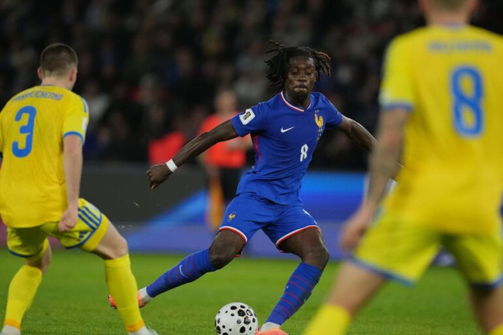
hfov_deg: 3.4
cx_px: 252
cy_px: 168
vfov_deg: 2.3
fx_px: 8381
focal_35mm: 600
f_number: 2.8
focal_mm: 400
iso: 3200
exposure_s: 1/2500
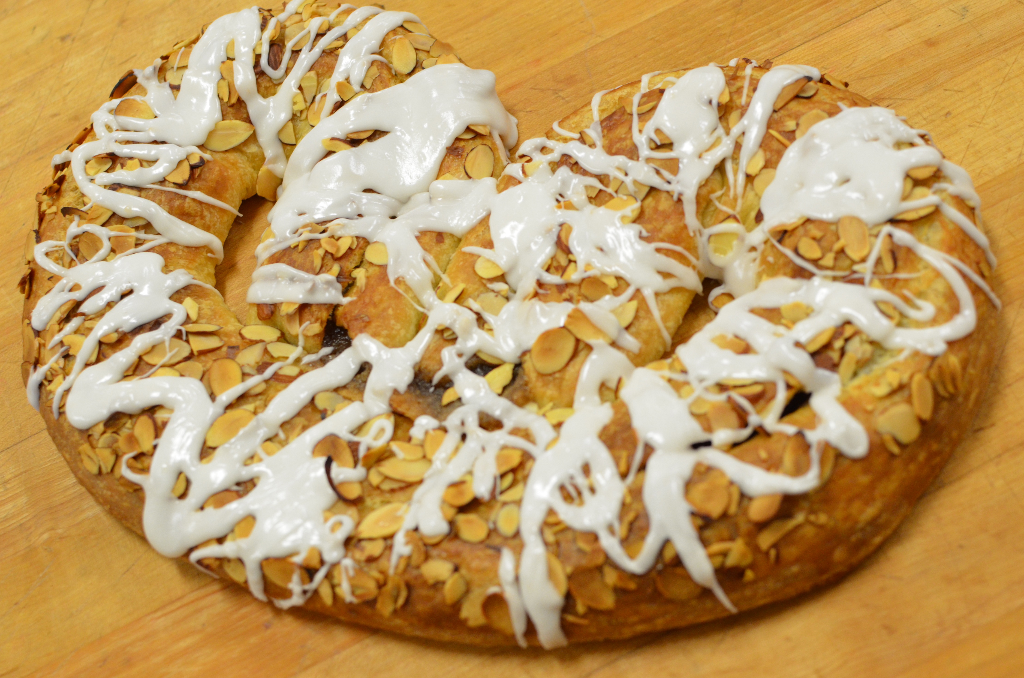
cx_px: 512
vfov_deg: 25.6
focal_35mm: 52
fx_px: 1490
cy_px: 339
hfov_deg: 37.9
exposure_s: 1/60
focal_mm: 35
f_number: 4
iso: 1100
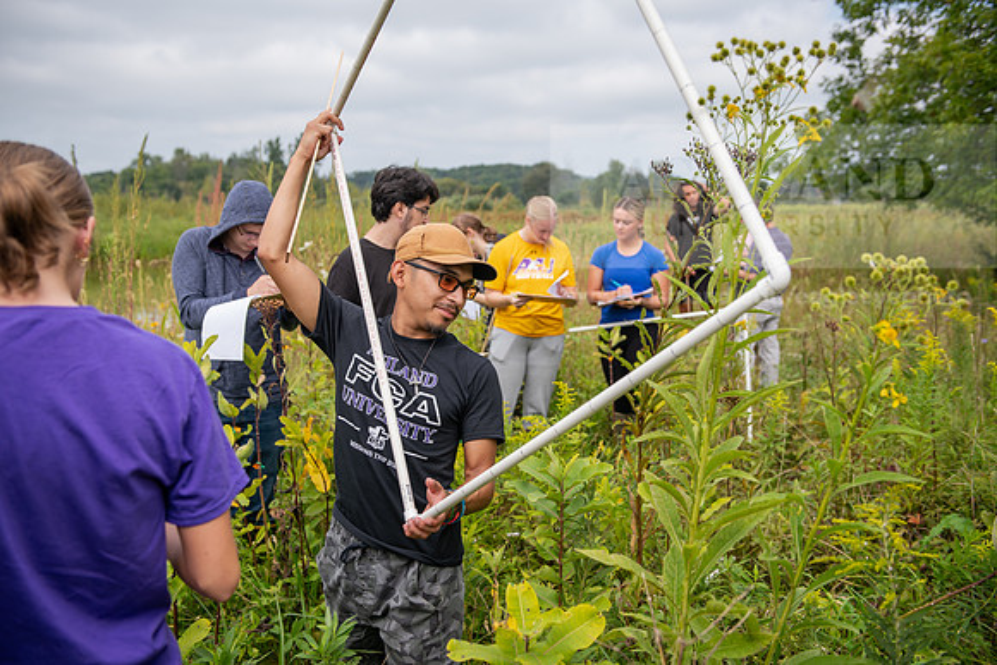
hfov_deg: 50.7
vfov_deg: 35.1
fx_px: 1053
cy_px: 332
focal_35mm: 38
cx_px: 498
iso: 100
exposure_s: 1/500
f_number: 3.5
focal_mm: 38
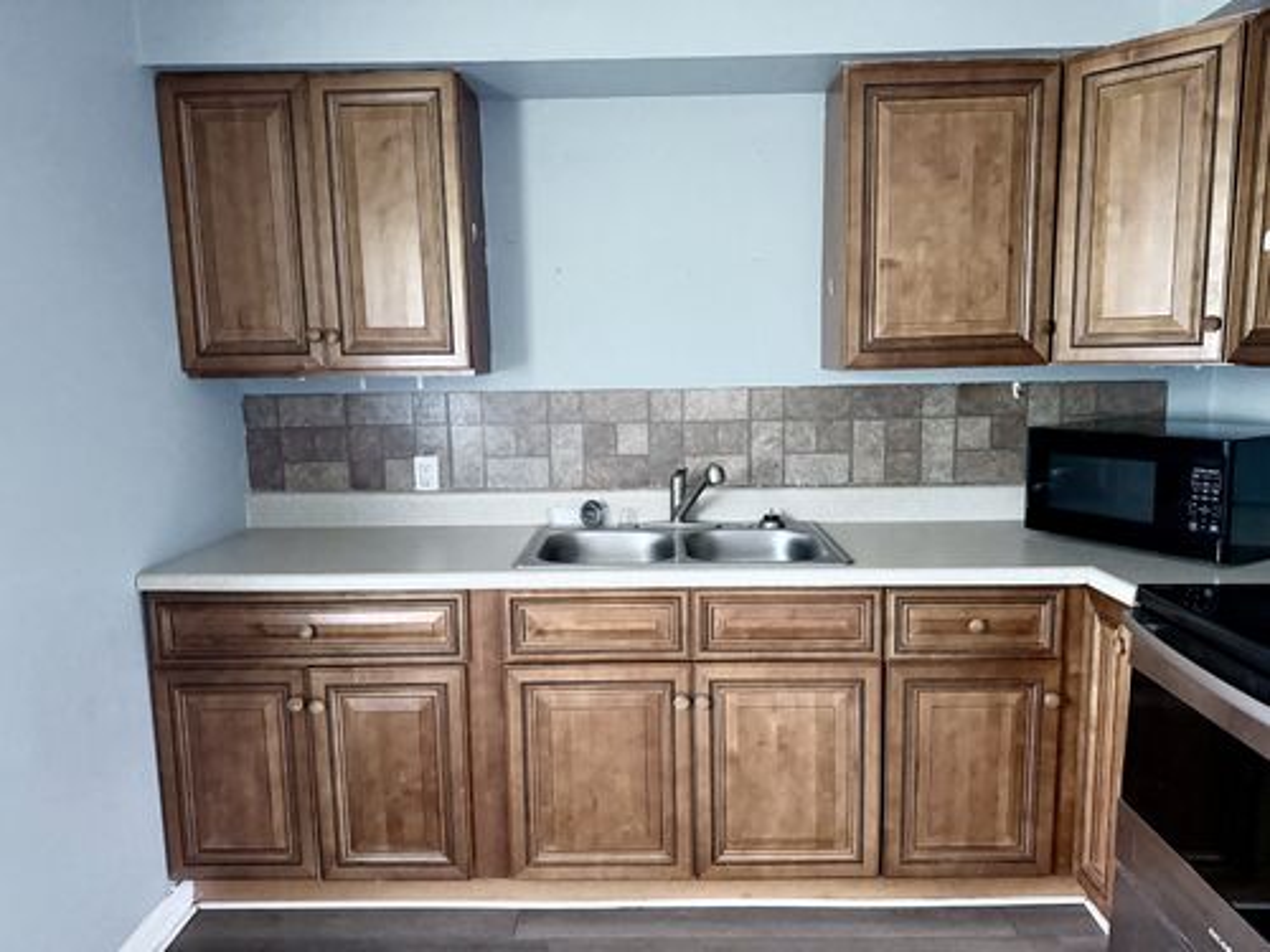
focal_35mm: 24
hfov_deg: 71.6
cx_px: 635
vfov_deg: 56.8
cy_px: 476
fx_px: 881
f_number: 1.78
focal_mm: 6.76
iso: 1250
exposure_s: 1/30
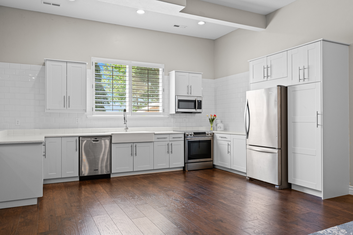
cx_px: 176
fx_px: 250
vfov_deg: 50.4
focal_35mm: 26
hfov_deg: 70.4
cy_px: 118
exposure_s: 1/3
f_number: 9
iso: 320
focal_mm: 17
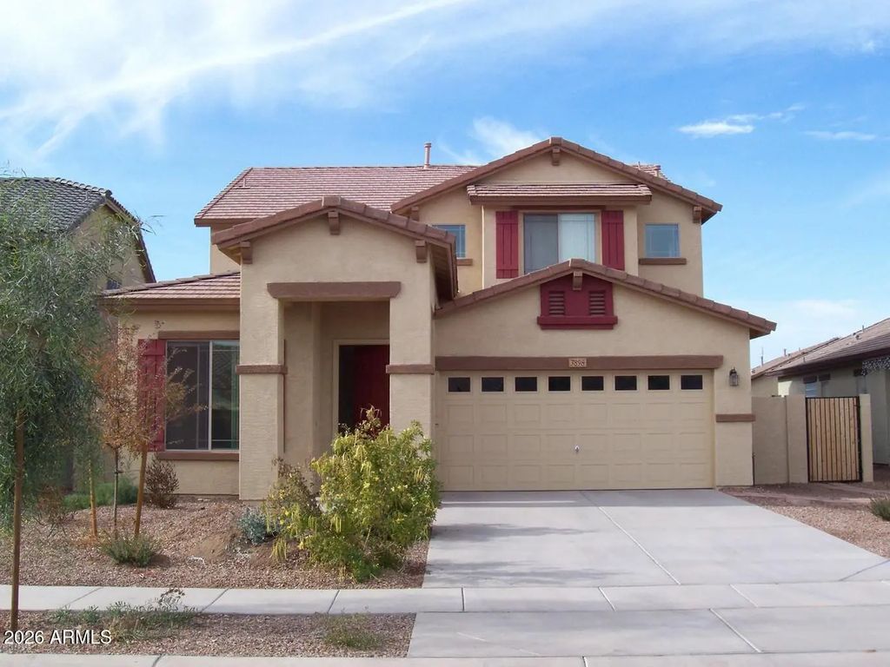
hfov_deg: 44.8
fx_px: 1080
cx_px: 445
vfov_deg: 34.3
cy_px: 334
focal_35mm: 42
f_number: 5.6
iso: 80
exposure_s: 1/230
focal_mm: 7
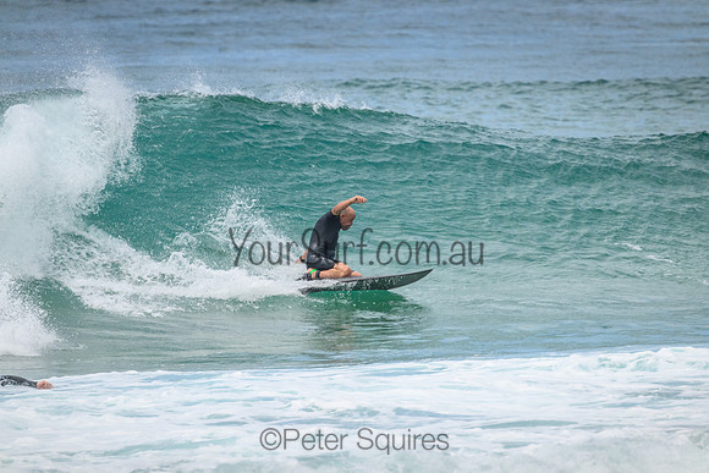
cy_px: 236
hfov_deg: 2.6
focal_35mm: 800
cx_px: 354
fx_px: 15759
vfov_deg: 1.7
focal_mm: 800
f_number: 11
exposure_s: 1/3200
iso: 1400
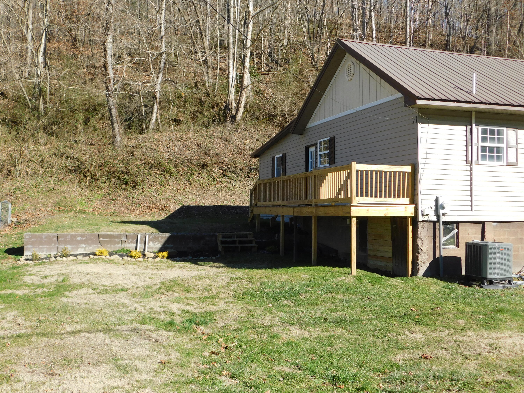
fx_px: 606
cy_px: 196
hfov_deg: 46.8
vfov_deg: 36.0
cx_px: 262
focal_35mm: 40
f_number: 3.6
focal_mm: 7.1
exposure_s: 1/640
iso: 125
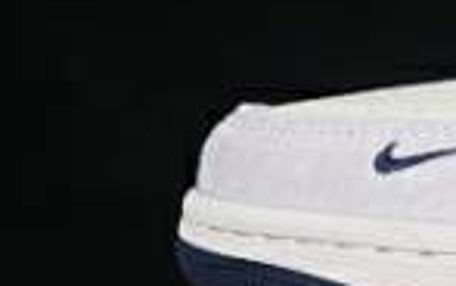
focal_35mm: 379
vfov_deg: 3.5
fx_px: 4712
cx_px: 955
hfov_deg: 5.4
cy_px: -109
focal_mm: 50
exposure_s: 1/80
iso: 160
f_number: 8
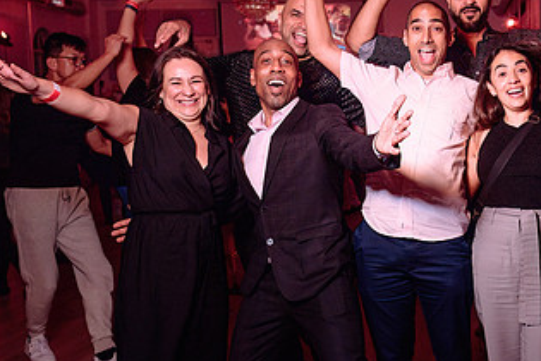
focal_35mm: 50
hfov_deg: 37.7
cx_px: 459
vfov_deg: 27.0
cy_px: 194
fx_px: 751
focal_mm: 24
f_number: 3.2
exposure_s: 1/50
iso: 800
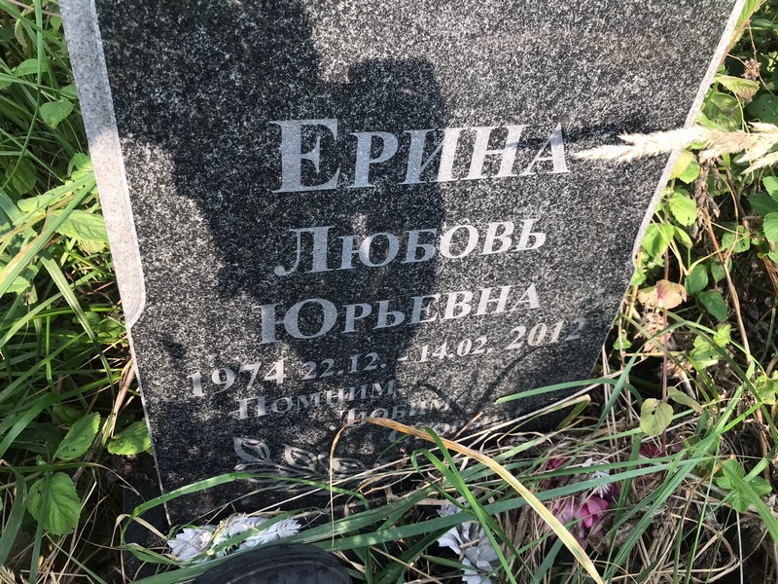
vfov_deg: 49.7
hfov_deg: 63.4
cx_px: 389
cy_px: 292
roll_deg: -5.4
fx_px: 629
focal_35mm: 28
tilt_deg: -42.1
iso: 20
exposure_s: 1/300
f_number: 1.8
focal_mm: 3.99
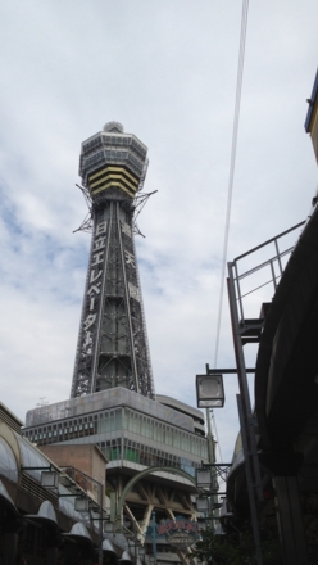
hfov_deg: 30.3
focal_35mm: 39
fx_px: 584
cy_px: 285
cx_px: 110
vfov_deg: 51.6
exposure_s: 1/2513
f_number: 2.4
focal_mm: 4.28
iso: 64
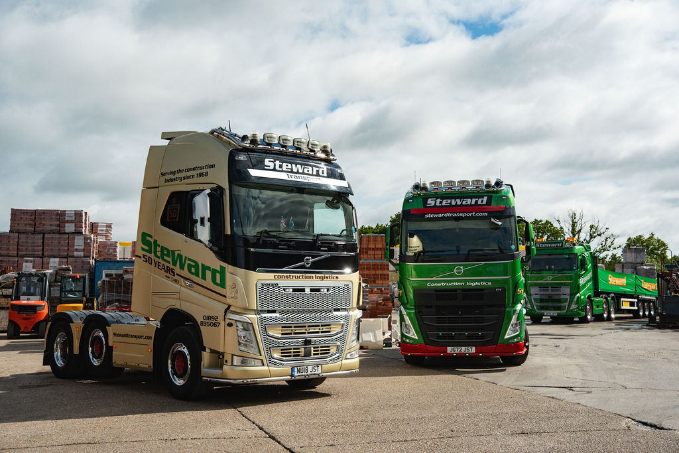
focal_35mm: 42
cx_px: 340
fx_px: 792
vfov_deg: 31.9
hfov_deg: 46.4
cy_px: 226
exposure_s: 1/400
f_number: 5.6
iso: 160
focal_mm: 42
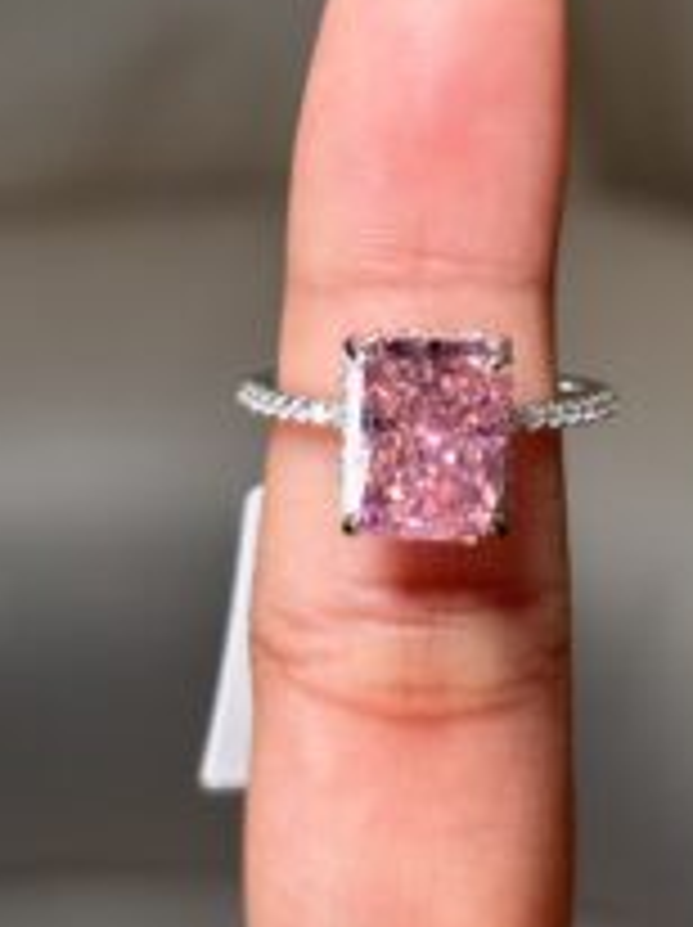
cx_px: 423
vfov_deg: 19.2
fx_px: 2702
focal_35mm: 101
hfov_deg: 14.6
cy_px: 140
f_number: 1.6
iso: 64
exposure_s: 1/167
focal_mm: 5.96
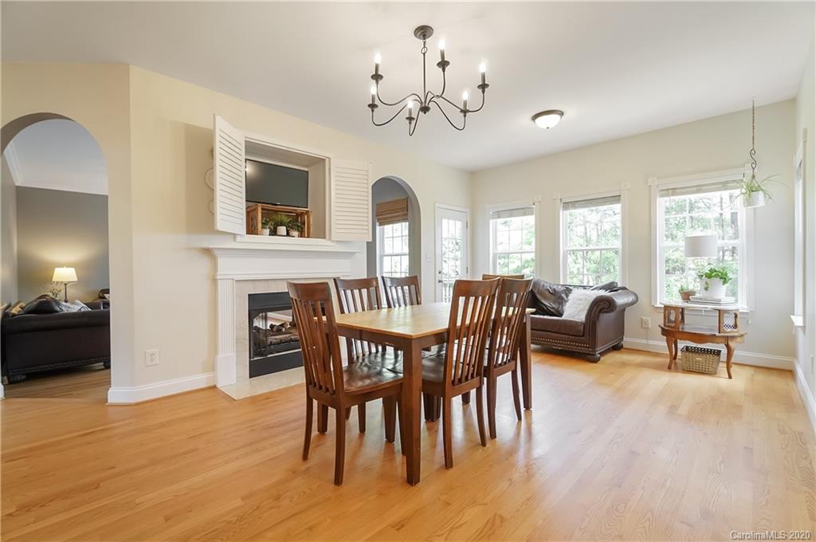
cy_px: 271
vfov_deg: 77.2
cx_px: 408
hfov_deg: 100.5
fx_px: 340
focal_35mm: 15
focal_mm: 10
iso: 250
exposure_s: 1/30
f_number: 4
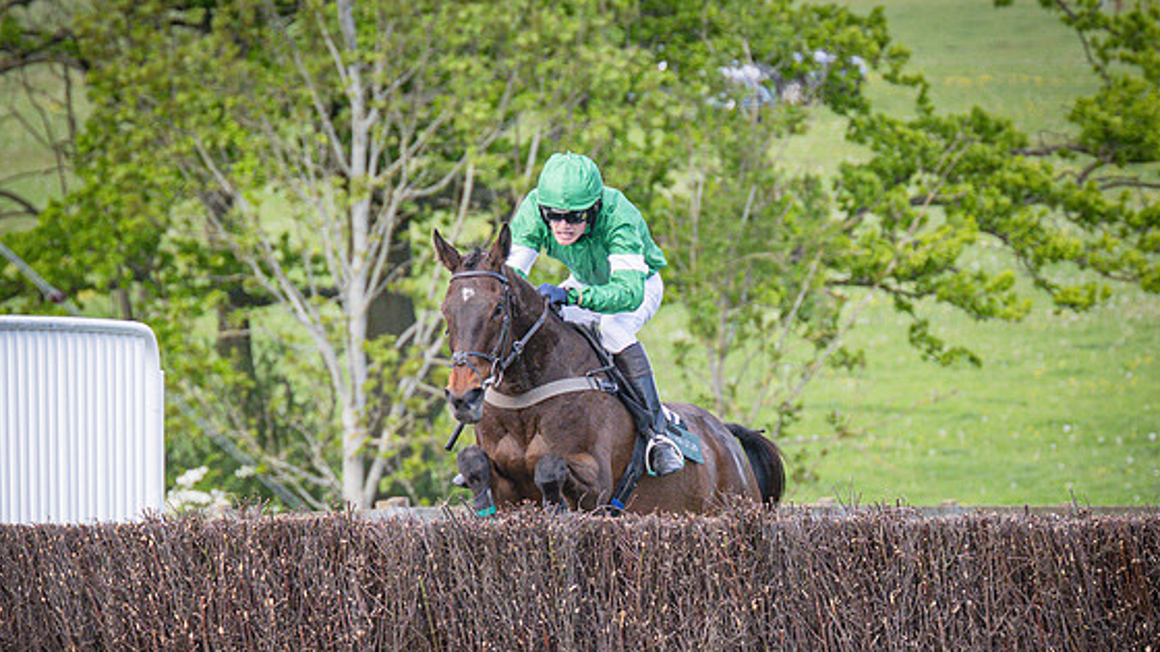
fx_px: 10612
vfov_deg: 3.5
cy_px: 396
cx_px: 541
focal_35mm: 345
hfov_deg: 6.3
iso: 800
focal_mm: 130
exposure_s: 1/1600
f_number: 4
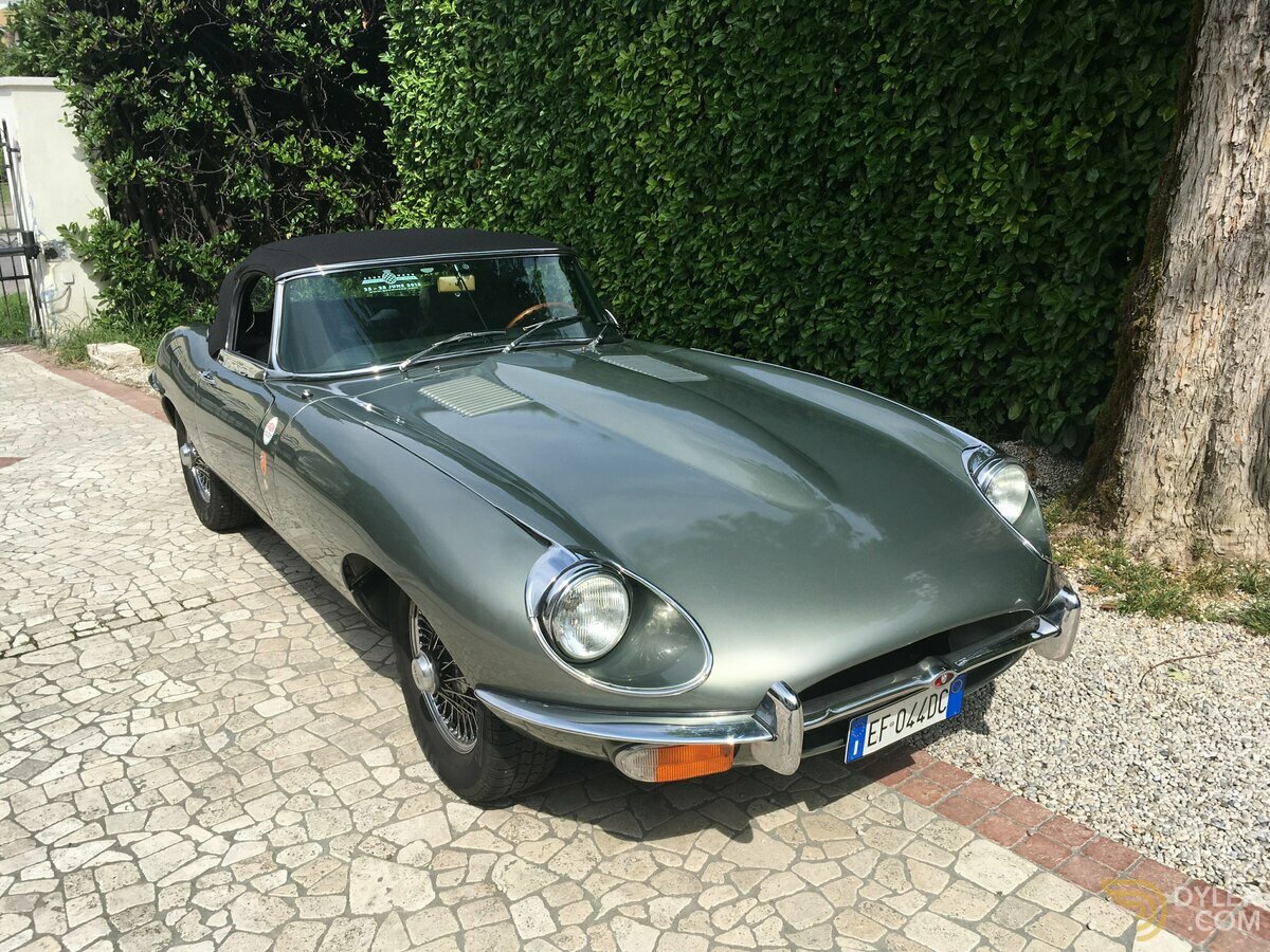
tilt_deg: -19.3
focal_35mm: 29
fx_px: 1064
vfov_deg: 48.2
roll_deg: -0.6
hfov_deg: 61.7
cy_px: 476
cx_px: 635
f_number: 2.2
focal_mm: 4.15
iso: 25
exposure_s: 1/1637
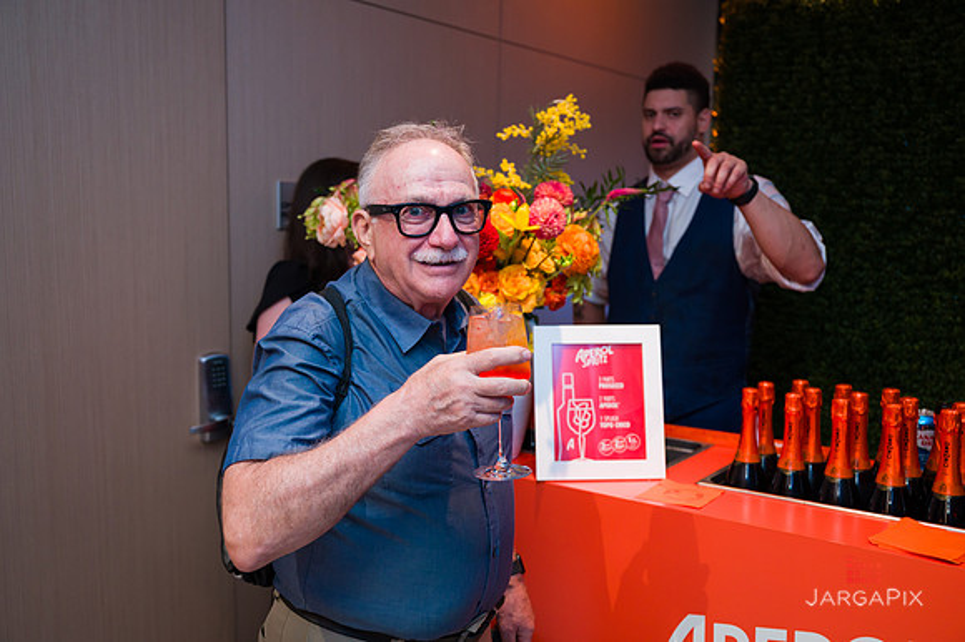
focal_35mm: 32
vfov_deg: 41.6
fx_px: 845
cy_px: 321
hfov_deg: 59.5
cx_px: 482
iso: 800
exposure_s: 1/160
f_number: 3.2
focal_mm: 31
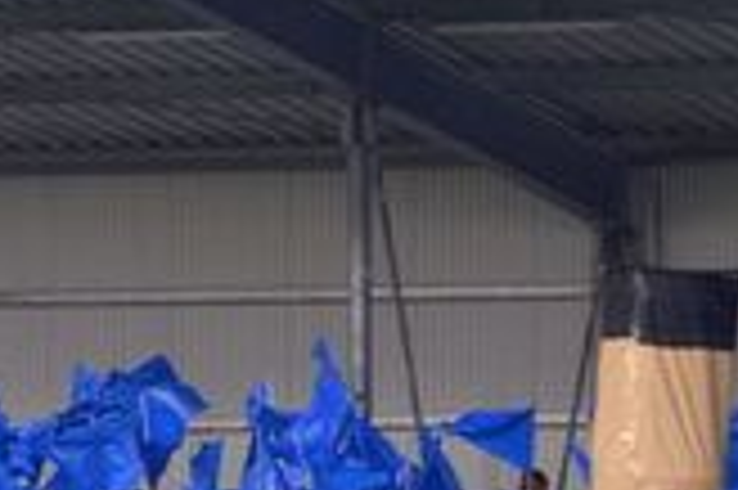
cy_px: 805
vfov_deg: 3.7
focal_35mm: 366
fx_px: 7495
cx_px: 369
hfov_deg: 5.6
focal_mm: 70
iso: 800
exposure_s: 1/500
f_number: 2.8
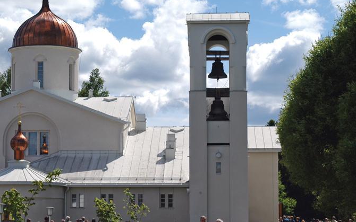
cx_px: 121
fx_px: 1106
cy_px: 136
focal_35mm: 114
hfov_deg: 18.2
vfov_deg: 11.5
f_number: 13
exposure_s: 1/320
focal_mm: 50
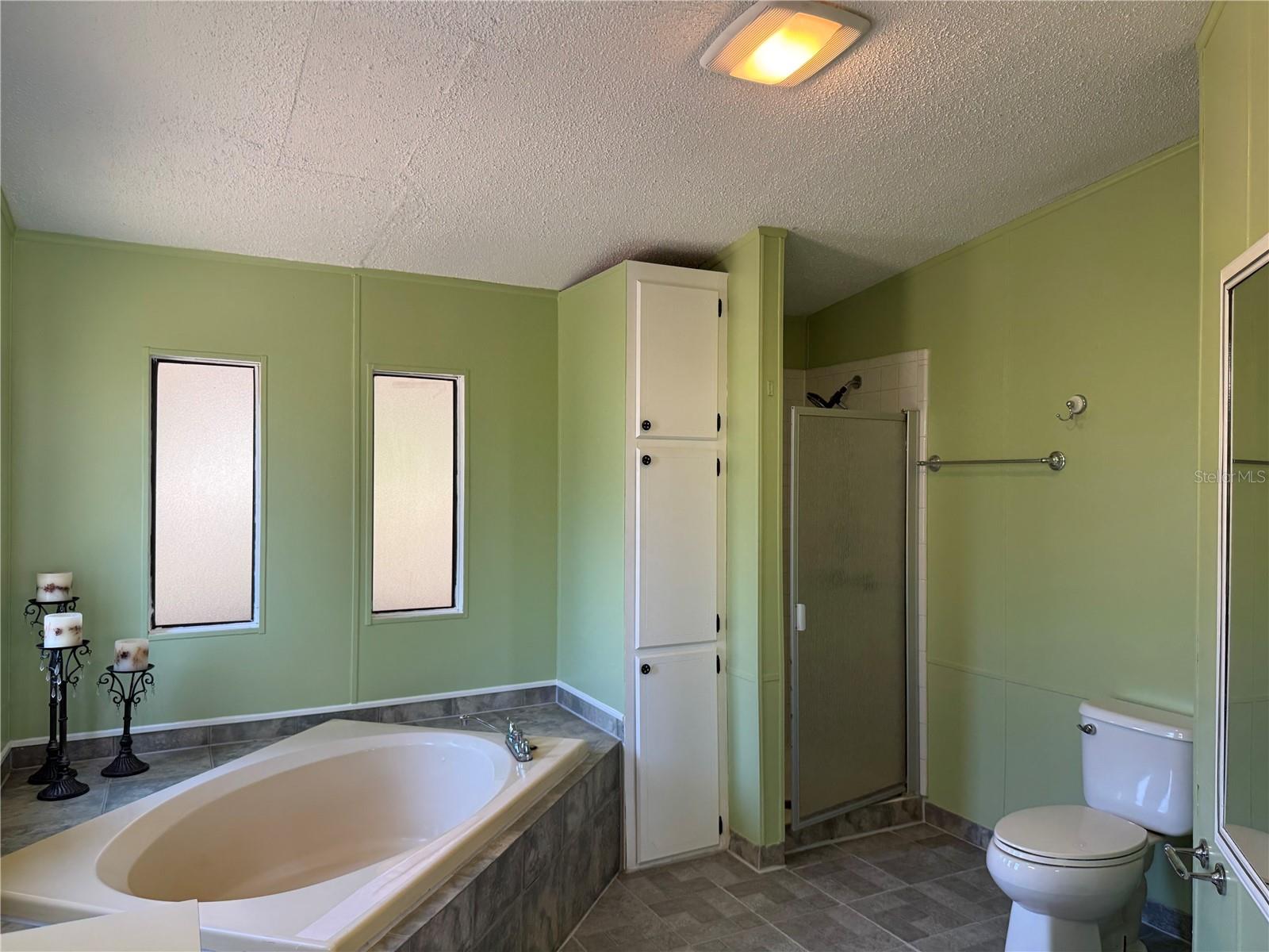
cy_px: 476
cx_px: 634
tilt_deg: +0.6
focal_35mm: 24
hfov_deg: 71.6
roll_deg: -0.1
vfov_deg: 56.8
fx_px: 880
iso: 100
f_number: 1.78
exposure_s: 1/120
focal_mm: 6.76
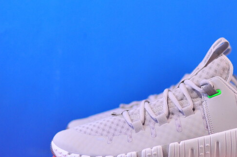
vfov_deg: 11.2
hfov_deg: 16.7
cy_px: 78
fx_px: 802
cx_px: 186
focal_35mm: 122
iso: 250
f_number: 2
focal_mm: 50
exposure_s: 1/320
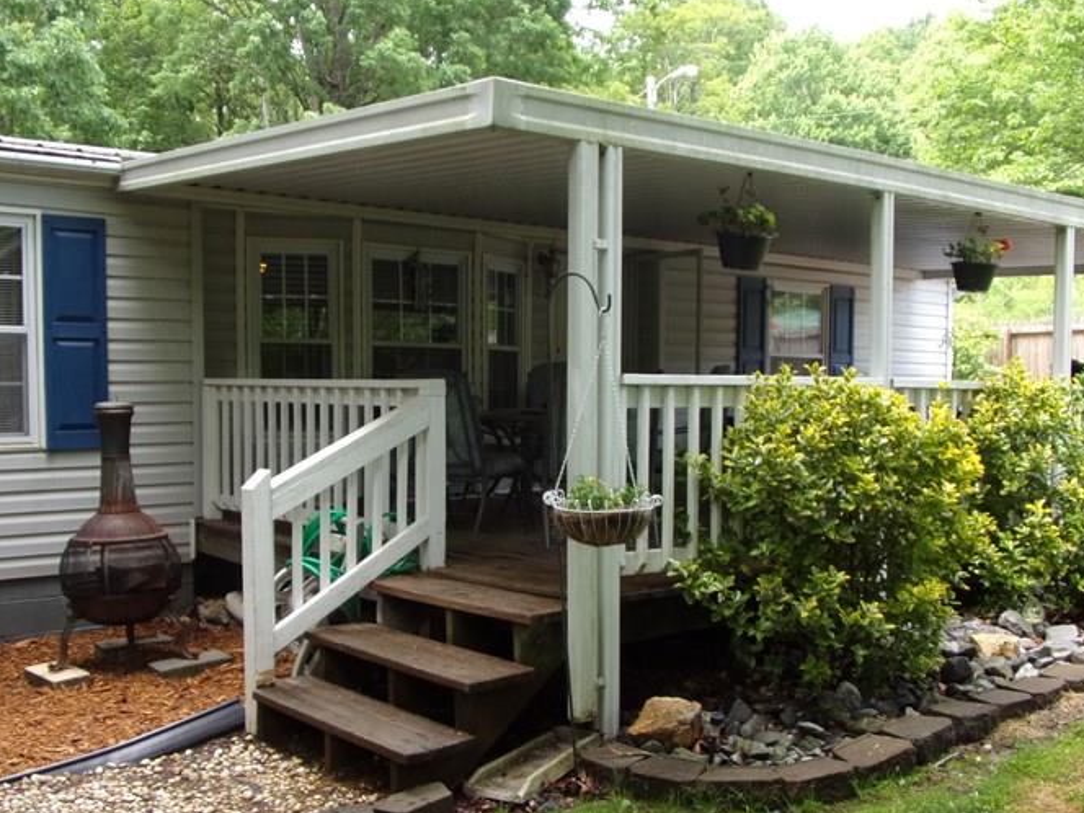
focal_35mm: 37
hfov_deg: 50.0
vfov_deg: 38.6
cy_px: 460
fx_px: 1159
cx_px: 469
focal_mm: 4.3
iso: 80
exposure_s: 1/105
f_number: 3.3
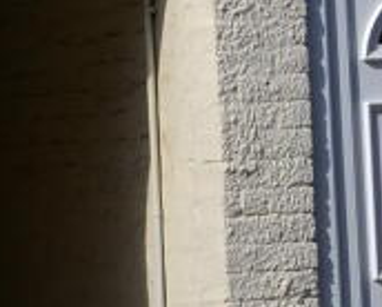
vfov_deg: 6.9
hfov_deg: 8.8
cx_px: 313
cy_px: -259
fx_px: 2467
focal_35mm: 218
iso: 100
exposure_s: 1/250
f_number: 8
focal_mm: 26
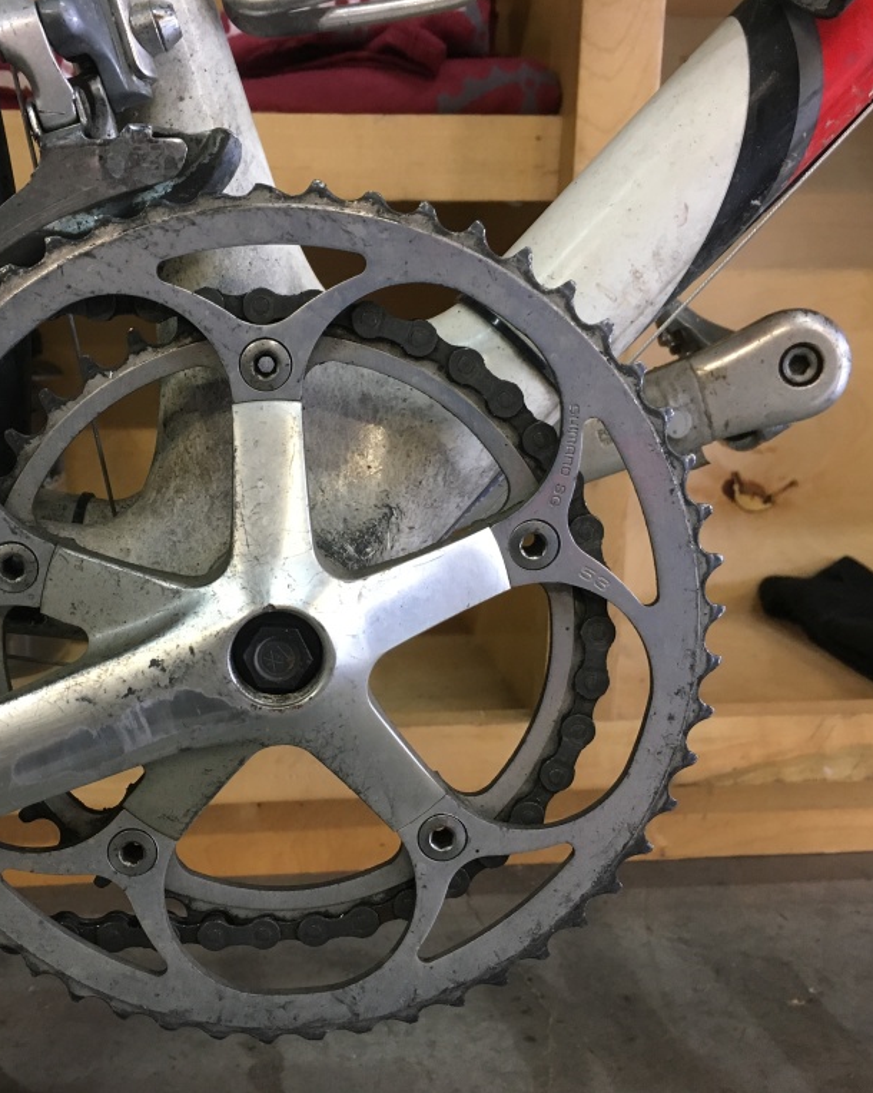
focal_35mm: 38
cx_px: 316
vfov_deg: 47.9
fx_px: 1228
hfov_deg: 38.8
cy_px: 544
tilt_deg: -13.7
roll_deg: +0.2
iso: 100
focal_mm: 4.15
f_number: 2.2
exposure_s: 1/30
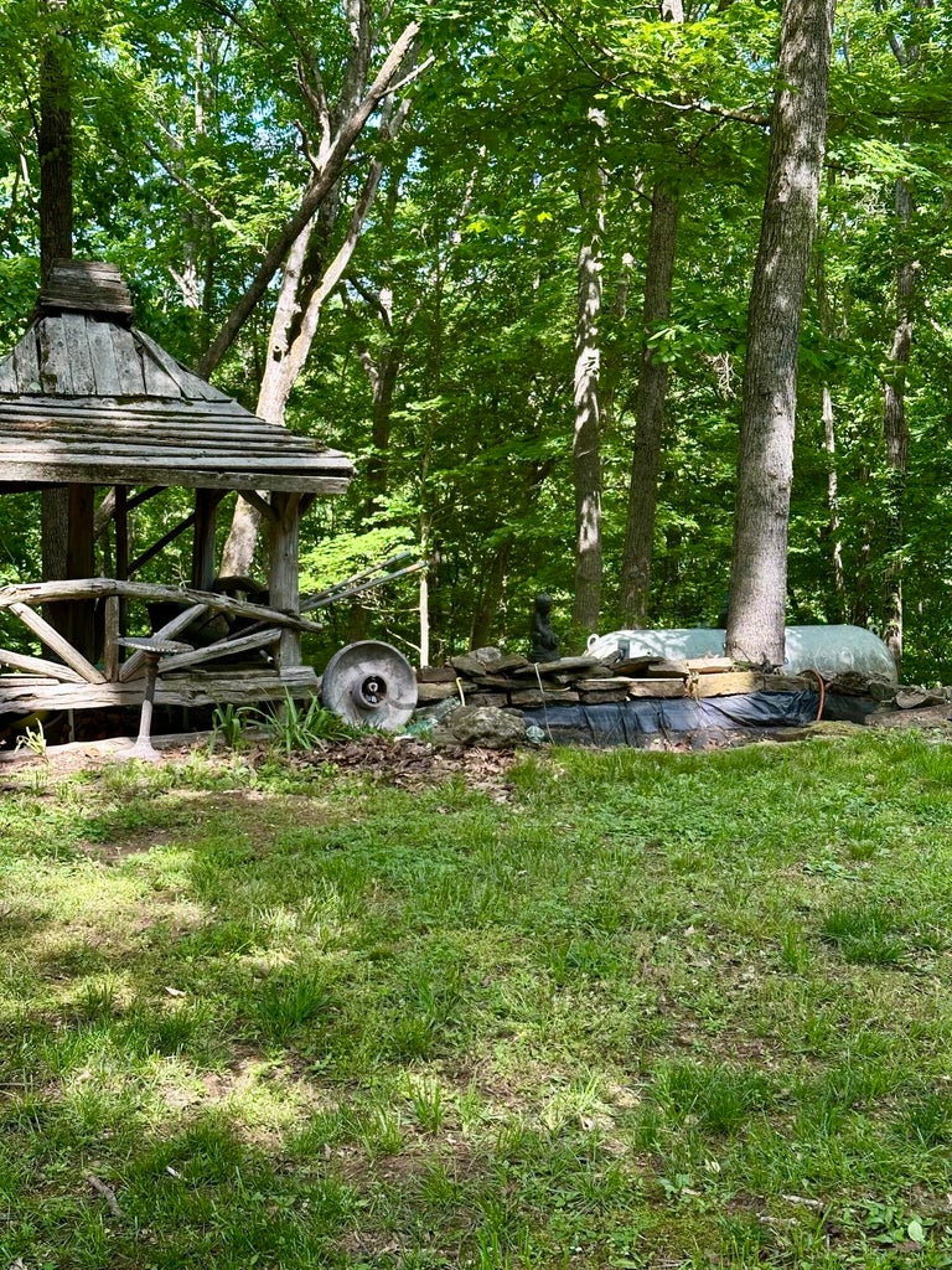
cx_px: 476
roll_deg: -1.1
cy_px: 635
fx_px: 1760
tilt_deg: -5.1
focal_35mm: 48
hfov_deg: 30.3
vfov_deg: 39.7
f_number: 1.78
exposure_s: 1/288
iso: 64
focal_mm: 6.86
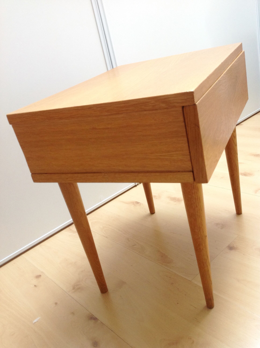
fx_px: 351
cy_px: 174
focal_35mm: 35
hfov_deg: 40.6
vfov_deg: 52.7
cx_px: 130
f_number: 2.4
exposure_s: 1/15
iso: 100
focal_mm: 4.28
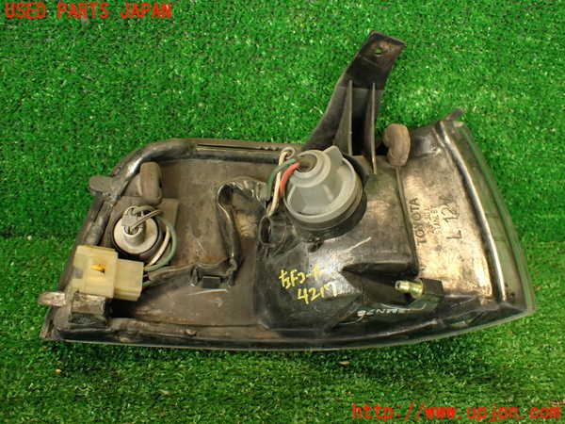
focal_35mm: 32
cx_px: 282
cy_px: 212
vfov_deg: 44.2
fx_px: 522
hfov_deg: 56.8
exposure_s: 1/30
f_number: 2.4
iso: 200
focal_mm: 5.79
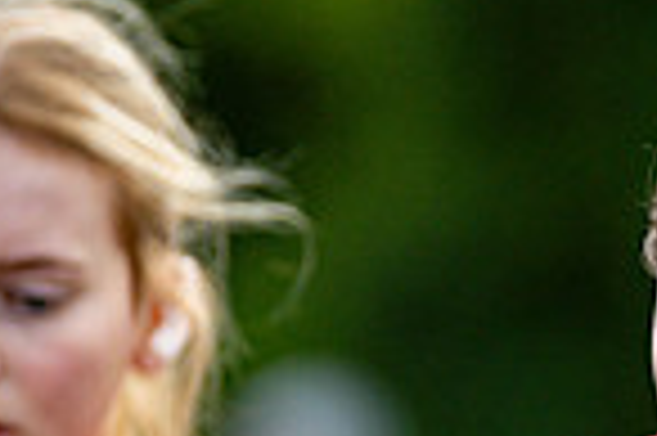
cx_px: 1098
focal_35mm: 1192
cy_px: 551
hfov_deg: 1.7
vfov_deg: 1.2
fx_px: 21729
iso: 720
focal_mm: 300
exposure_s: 1/4000
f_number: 2.8
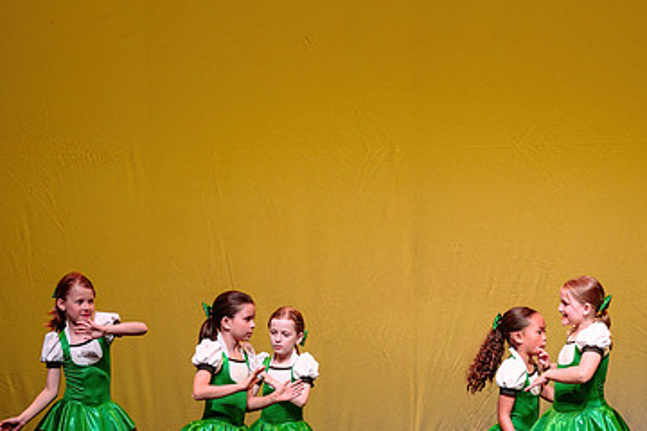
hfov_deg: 9.4
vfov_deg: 6.3
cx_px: 530
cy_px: 334
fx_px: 3936
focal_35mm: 219
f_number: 2.8
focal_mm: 112
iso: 1250
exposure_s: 1/500
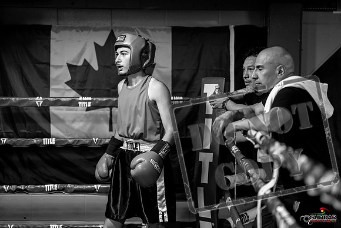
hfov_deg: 26.6
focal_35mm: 76
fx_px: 720
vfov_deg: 18.0
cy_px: 114
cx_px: 170
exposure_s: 1/800
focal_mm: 76
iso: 4000
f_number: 2
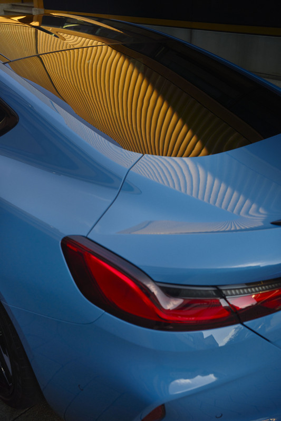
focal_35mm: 35
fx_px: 410
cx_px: 140
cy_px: 210
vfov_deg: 54.4
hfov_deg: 37.8
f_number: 5
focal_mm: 35
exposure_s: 1/800
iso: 500
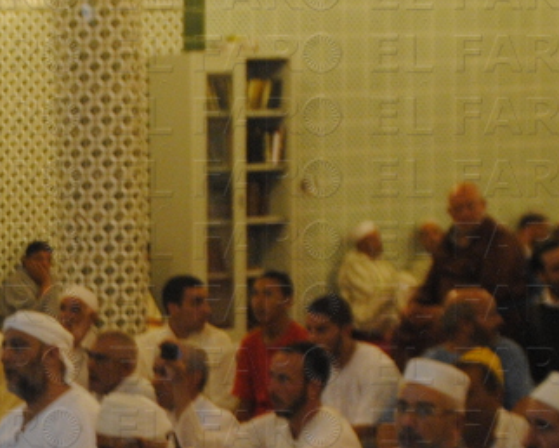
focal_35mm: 188
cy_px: 432
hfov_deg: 10.1
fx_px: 3112
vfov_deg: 8.2
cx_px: -57
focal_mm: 42
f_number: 4.5
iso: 800
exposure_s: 1/30
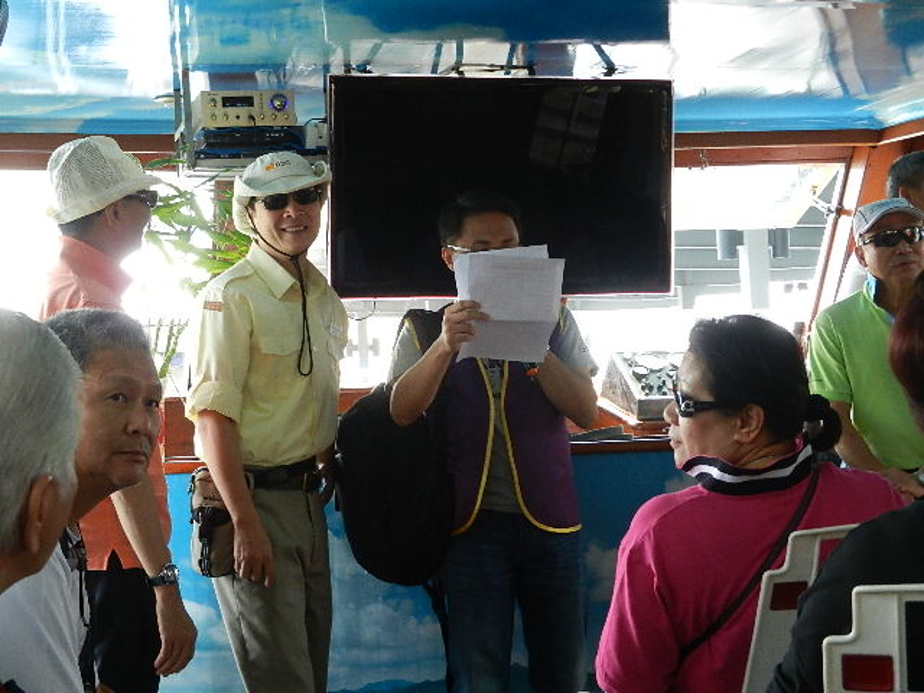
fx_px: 1815
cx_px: 462
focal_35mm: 68
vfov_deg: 21.6
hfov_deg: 28.6
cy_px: 346
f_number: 4.6
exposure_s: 1/160
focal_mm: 12.3
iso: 560
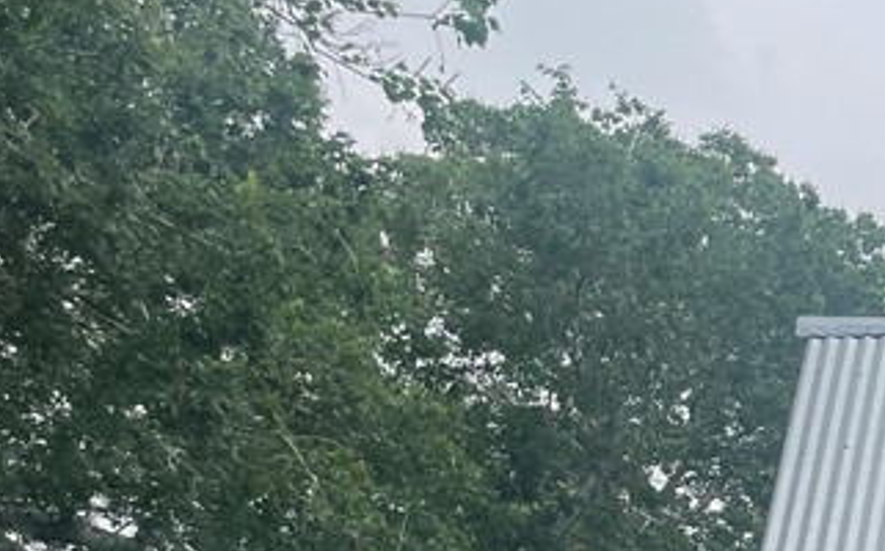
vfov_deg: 14.0
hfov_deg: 20.1
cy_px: 802
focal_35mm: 88
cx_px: 1351
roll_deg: +0.0
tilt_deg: +6.6
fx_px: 2121
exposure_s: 1/749
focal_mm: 4.2
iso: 32
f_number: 1.6
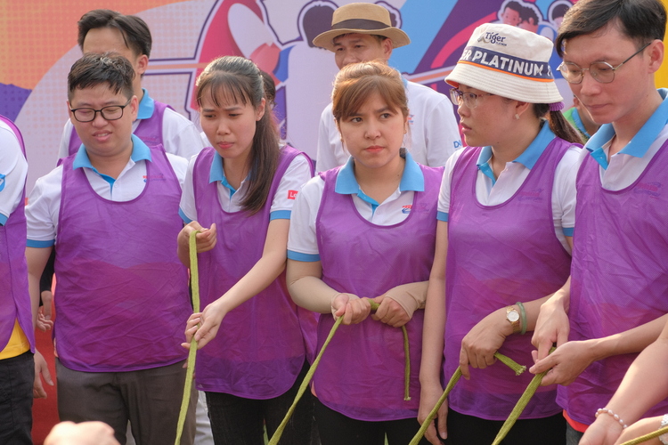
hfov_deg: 24.2
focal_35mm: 84
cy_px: 222
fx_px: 1559
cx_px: 334
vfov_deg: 16.3
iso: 400
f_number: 5.6
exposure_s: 1/210
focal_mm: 56
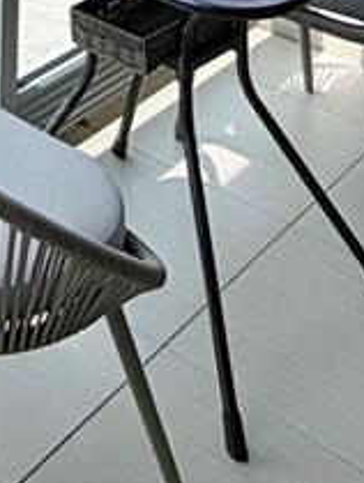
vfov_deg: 17.6
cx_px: -281
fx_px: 1119
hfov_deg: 15.9
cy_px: -476
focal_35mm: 80
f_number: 2.2
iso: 20
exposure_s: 1/942
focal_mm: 2.22
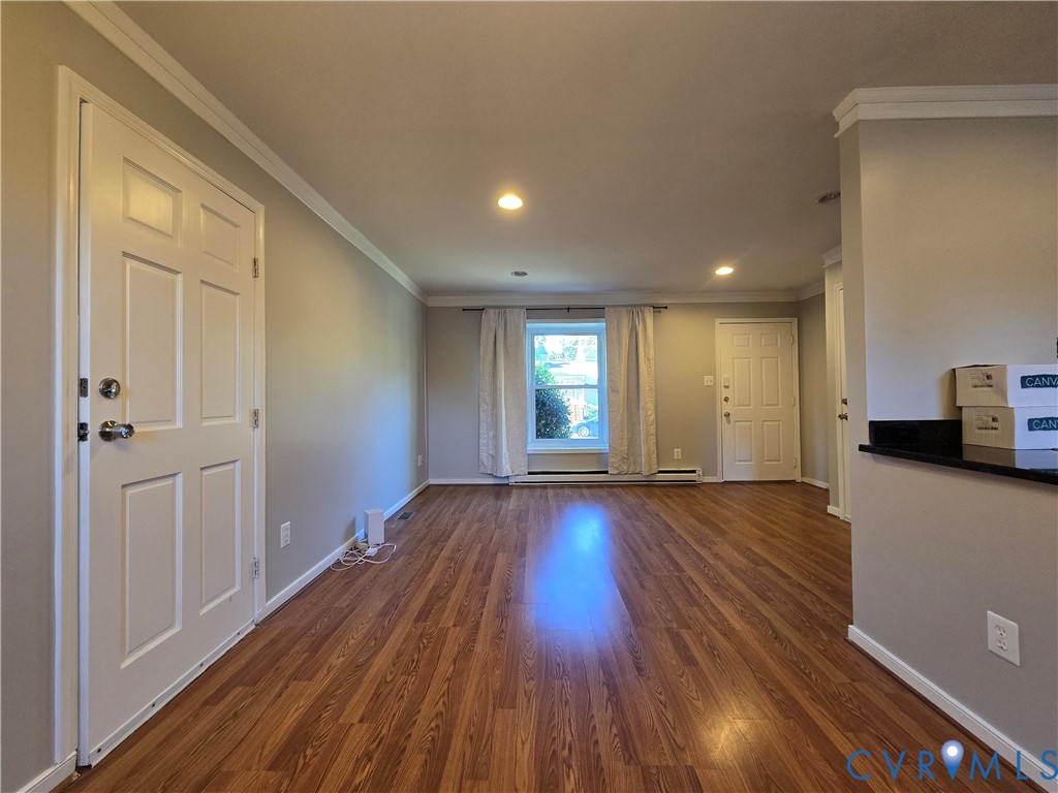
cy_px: 396
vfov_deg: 89.9
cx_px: 529
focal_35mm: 13
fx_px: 397
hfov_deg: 106.2
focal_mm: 2.2
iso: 200
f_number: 2.2
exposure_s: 1/60
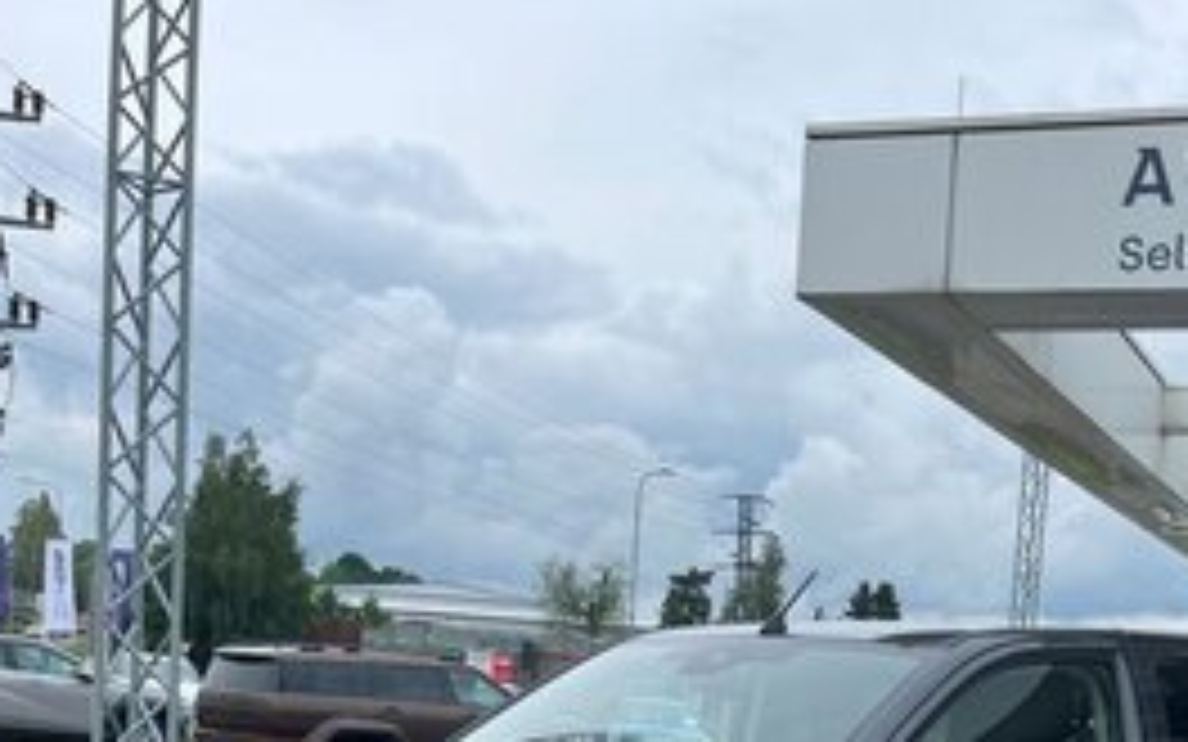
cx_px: 896
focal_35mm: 51
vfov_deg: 23.8
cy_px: 809
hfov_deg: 38.5
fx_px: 1651
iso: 50
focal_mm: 5.1
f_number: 1.6
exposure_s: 1/2571
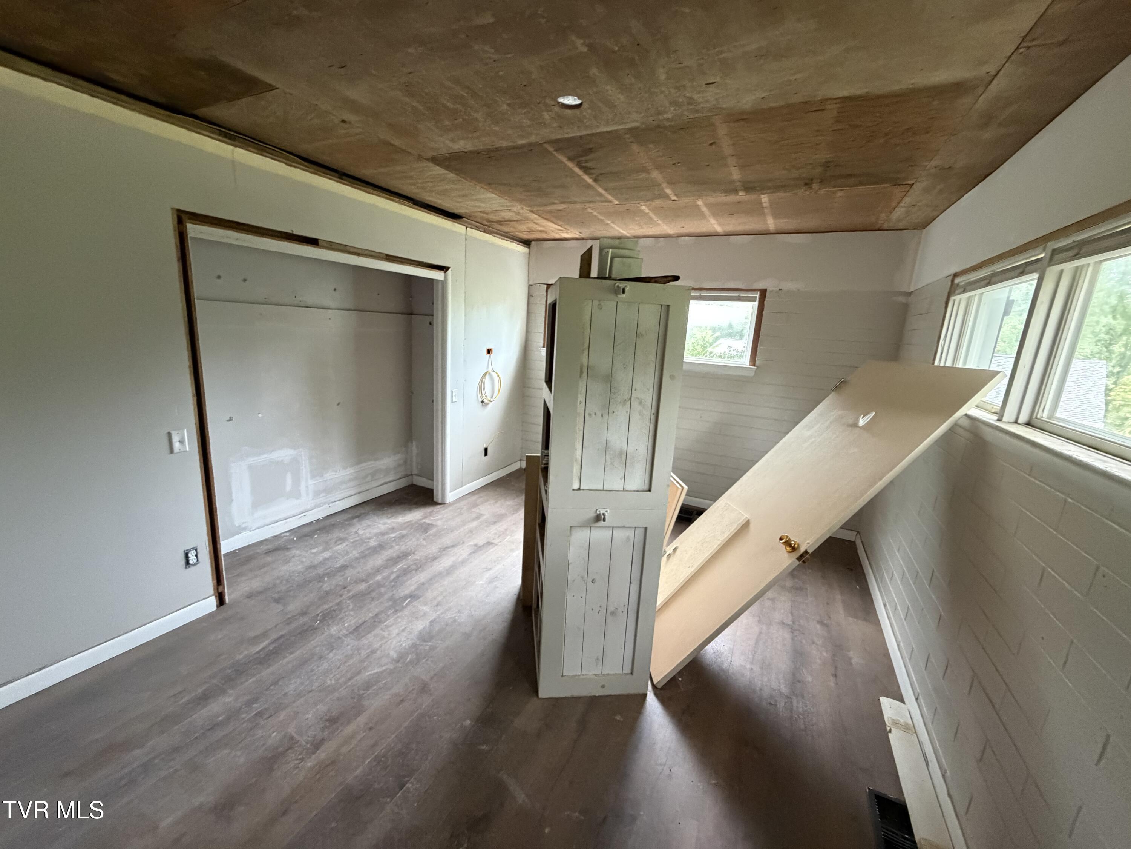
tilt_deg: -12.1
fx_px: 457
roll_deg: -3.0
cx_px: 566
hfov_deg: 102.1
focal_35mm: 14
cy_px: 424
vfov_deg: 85.7
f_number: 2.2
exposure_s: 1/60
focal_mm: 2.22
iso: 800
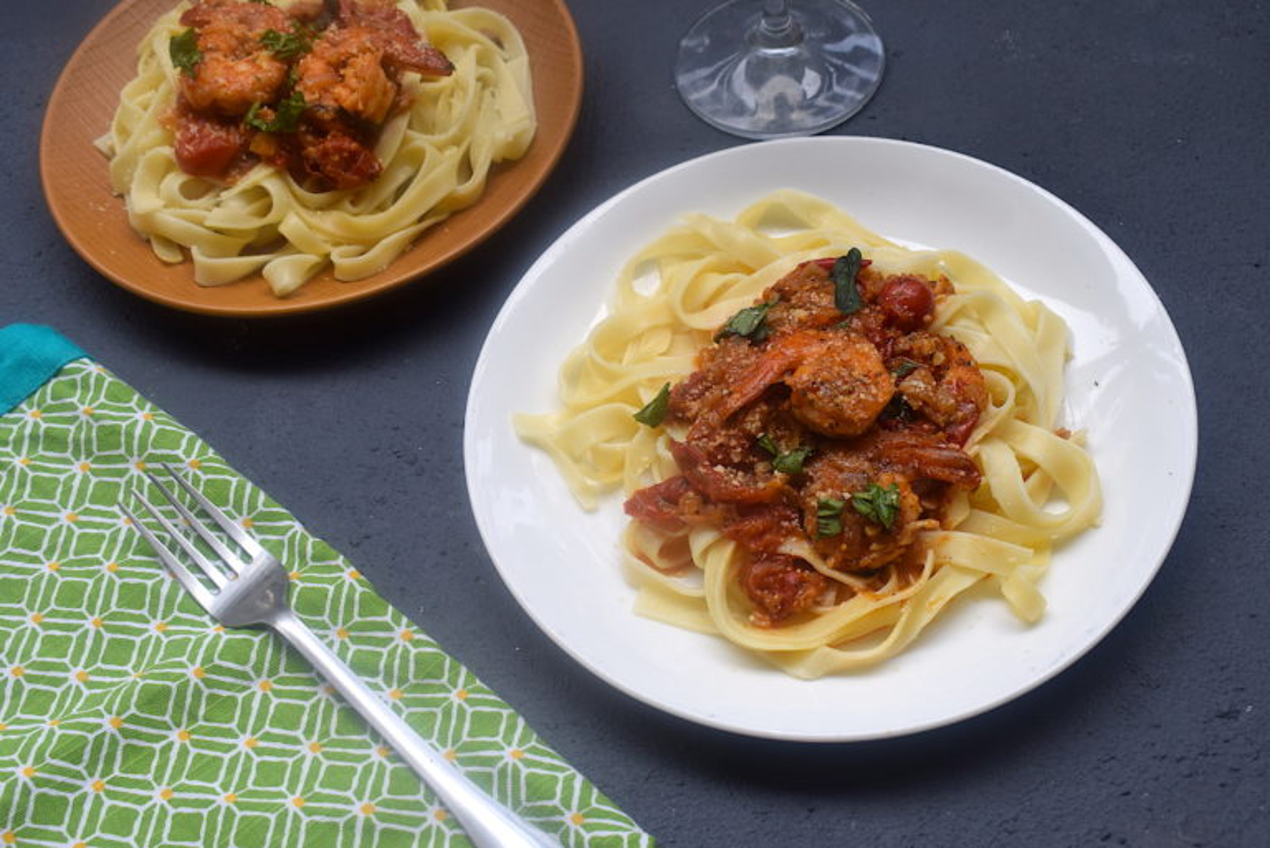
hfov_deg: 44.9
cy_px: 424
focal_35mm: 44
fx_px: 1535
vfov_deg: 30.9
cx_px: 635
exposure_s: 1/200
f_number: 7.1
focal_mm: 29
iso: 400
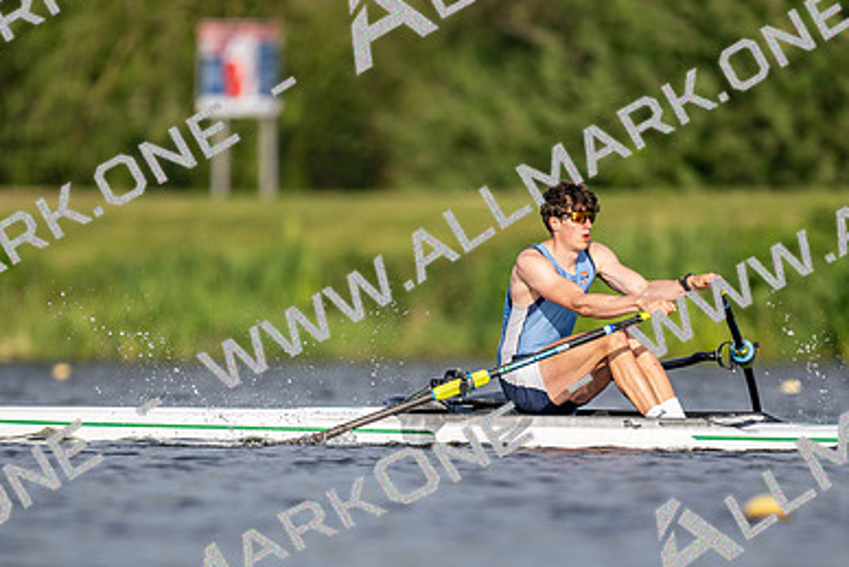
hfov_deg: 2.3
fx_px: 21161
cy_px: 395
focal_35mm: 897
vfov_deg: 1.5
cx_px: 468
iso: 220
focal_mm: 600
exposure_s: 1/2500
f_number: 4
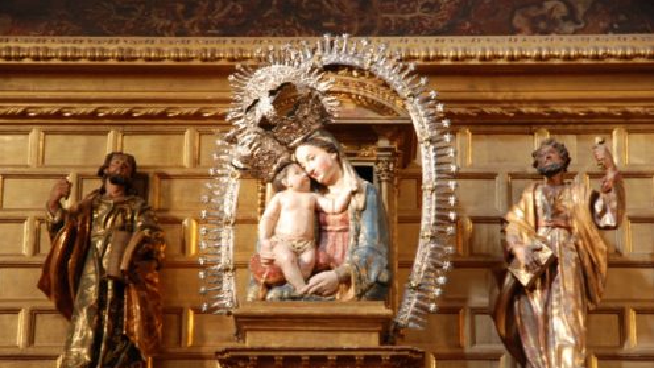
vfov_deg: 10.9
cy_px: 220
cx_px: 327
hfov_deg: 19.3
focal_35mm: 111
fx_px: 1925
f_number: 4.5
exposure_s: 1/13
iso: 400
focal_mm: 70
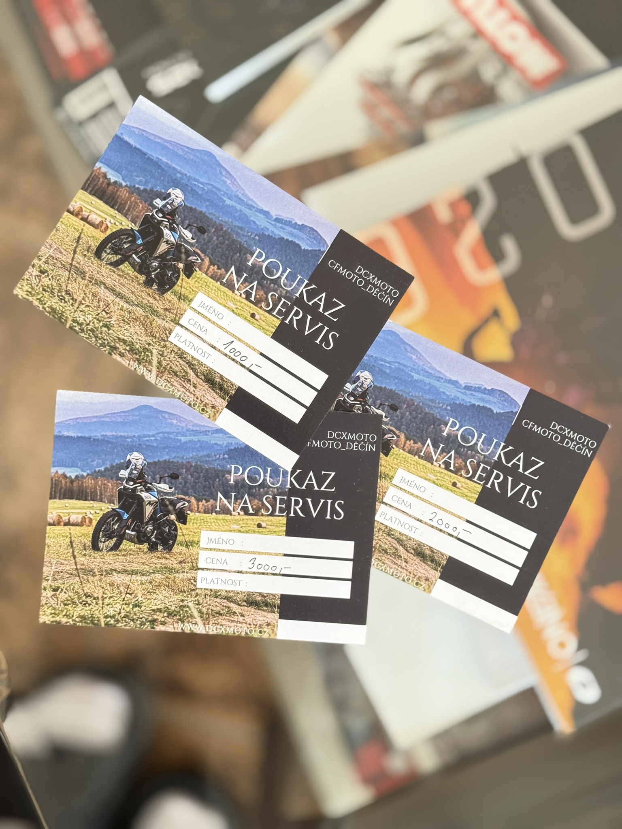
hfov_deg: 30.3
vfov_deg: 39.7
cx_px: 311
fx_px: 1150
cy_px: 414
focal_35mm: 48
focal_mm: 6.76
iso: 200
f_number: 1.78
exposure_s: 1/42
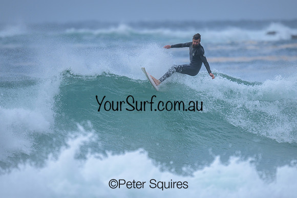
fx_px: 7159
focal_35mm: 868
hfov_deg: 2.4
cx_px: 153
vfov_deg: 1.6
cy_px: 107
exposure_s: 1/2000
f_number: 6.3
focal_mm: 800
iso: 280
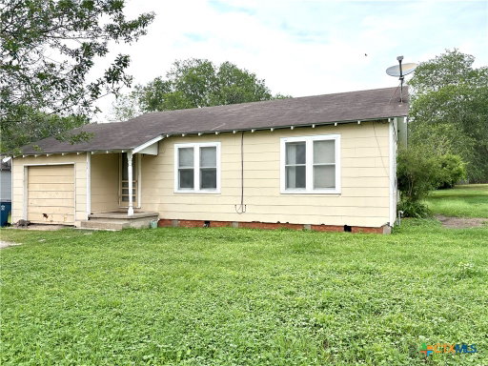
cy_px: 183
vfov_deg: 53.1
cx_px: 244
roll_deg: +0.4
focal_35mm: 26
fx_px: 367
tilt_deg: +1.2
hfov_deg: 67.3
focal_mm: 5.96
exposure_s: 1/3279
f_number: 1.6
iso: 64
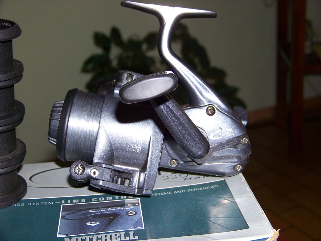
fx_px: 510
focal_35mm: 55
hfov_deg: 34.9
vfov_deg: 26.6
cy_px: 120
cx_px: 160
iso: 64
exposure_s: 1/30
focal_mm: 9.36
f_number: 3.2
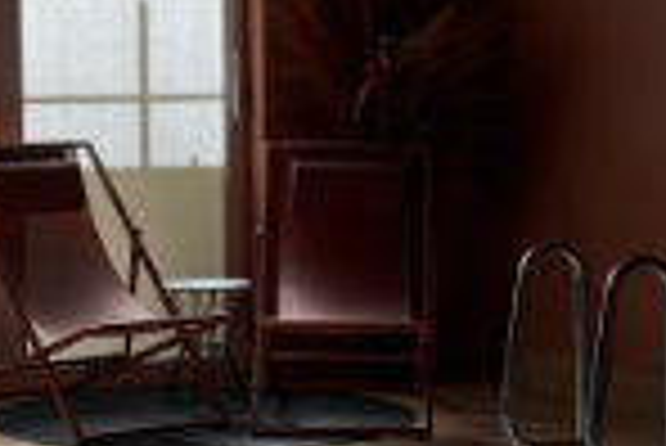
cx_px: 428
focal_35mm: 135
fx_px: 2500
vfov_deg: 10.2
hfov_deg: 15.2
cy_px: 275
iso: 100
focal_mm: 6.8
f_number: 1.8
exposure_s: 1/432
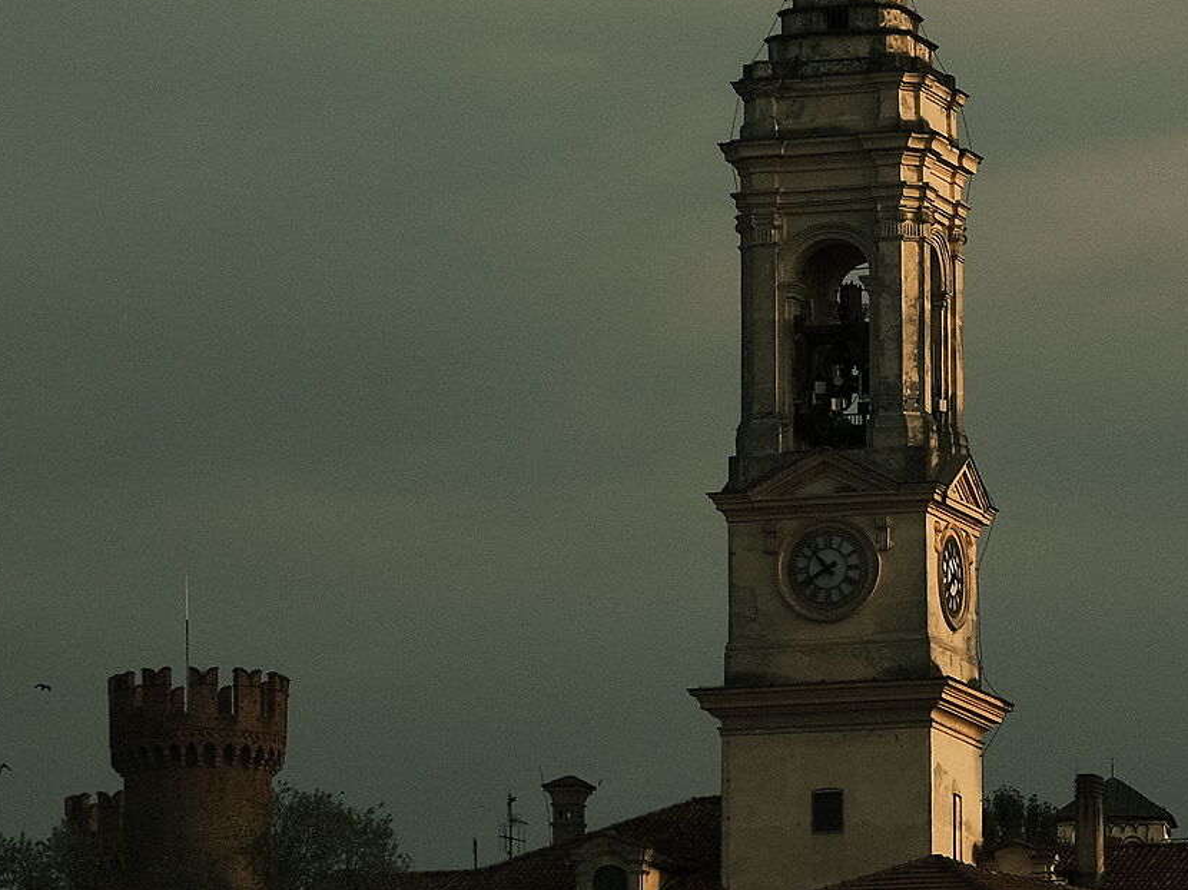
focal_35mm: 292
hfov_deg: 6.8
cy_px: 528
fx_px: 10018
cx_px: 1033
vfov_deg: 5.1
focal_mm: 70
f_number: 5.6
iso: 160
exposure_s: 1/500
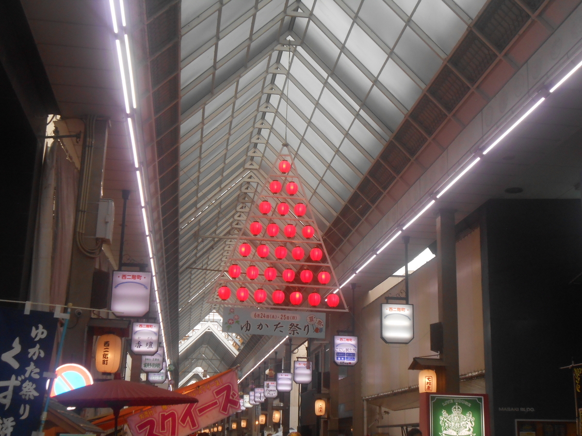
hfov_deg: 38.9
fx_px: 824
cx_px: 291
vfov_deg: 29.7
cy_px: 218
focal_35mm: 49
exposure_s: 1/60
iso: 200
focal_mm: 8.8
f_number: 4.8
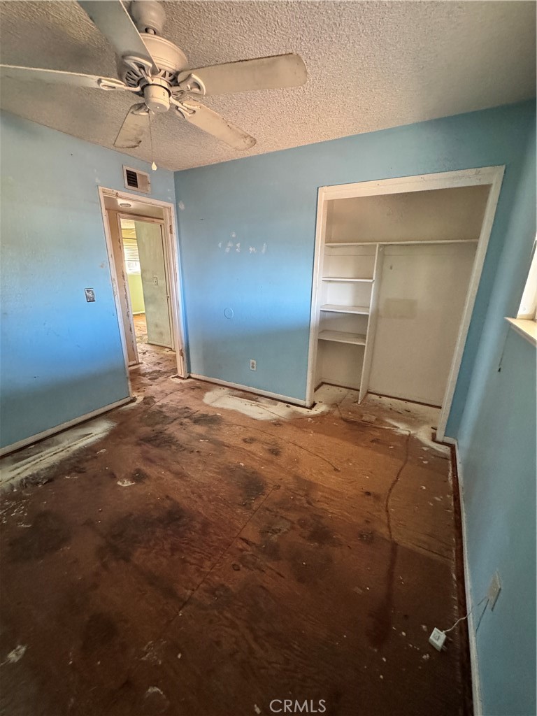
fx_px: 290
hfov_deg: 85.7
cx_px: 268
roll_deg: -0.6
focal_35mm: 14
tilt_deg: -18.2
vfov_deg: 102.1
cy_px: 358
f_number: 2.2
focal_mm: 2.22
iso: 1250
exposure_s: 1/60
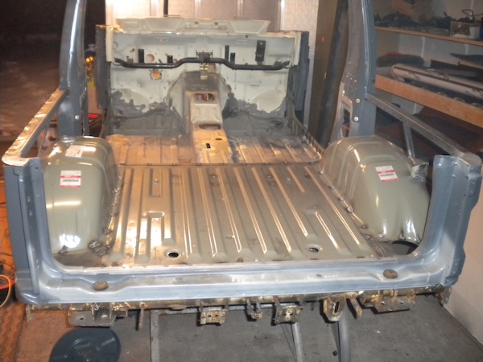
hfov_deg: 52.6
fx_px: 488
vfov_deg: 40.7
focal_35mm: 35
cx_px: 242
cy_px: 181
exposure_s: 1/30
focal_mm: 6.3
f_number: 3.1
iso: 400
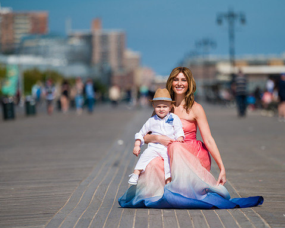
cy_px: 114
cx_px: 168
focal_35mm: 227
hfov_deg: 8.5
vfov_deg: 6.8
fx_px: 1914
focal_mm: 200
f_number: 3.2
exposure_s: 1/8000
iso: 200
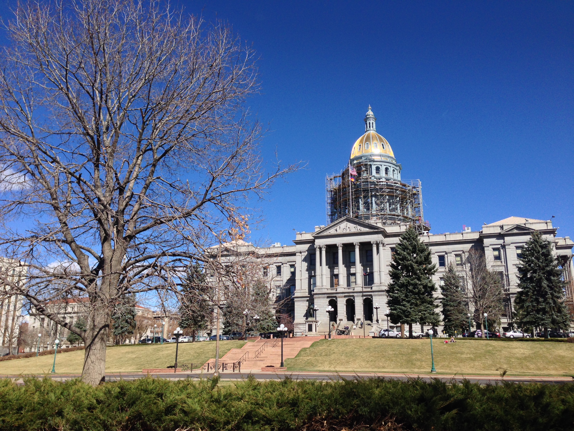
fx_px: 547
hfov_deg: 55.4
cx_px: 287
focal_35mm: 33
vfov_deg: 42.9
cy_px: 216
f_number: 2.4
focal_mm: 4.12
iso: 50
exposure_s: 1/1695
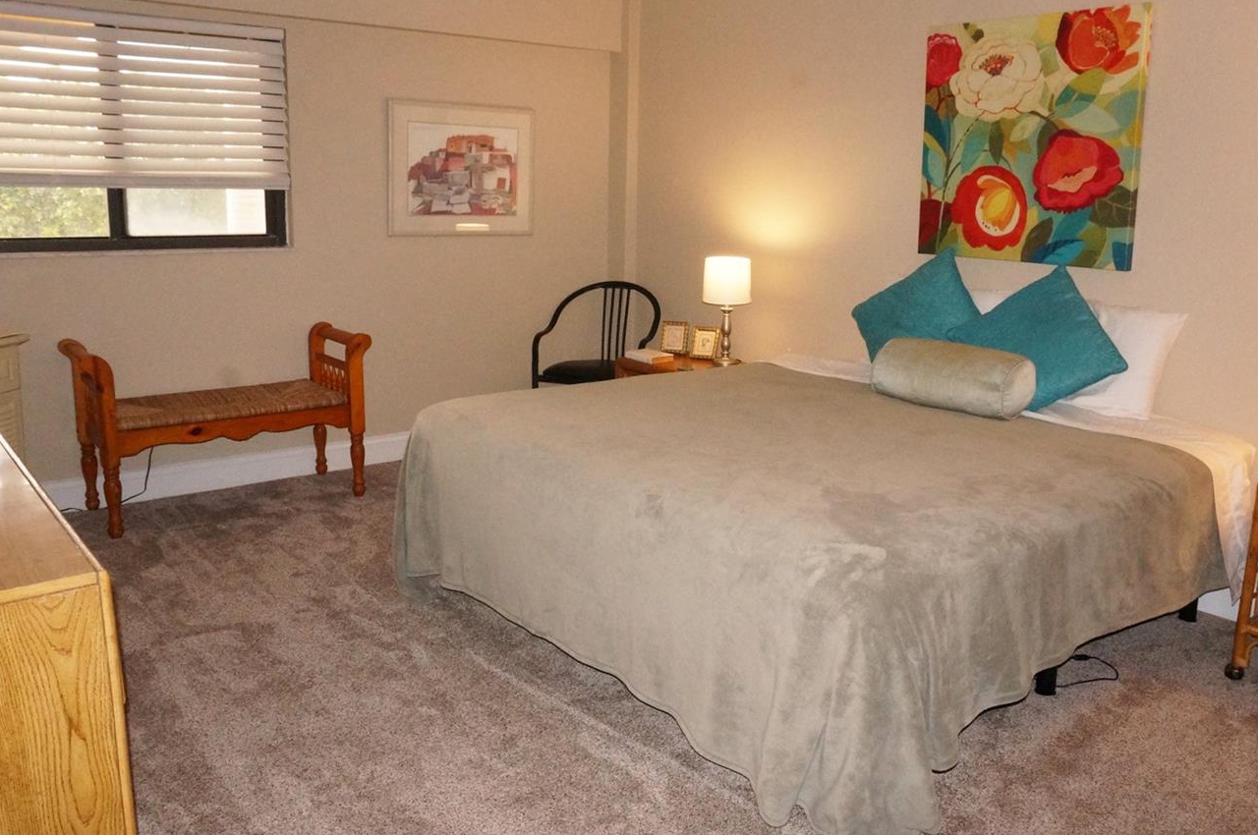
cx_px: 681
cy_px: 370
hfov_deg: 61.9
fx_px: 1047
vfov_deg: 43.4
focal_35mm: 30
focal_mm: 16
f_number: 13
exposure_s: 1/60
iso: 3200
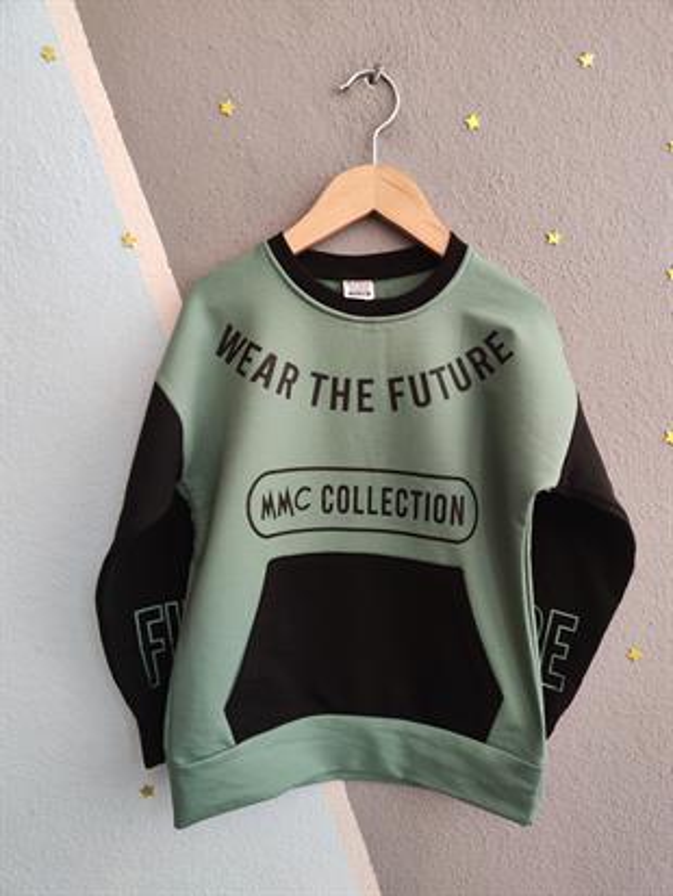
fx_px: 622
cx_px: 336
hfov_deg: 56.8
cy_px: 448
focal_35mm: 24
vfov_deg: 71.6
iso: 400
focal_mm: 5.59
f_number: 1.88
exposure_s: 1/93.3
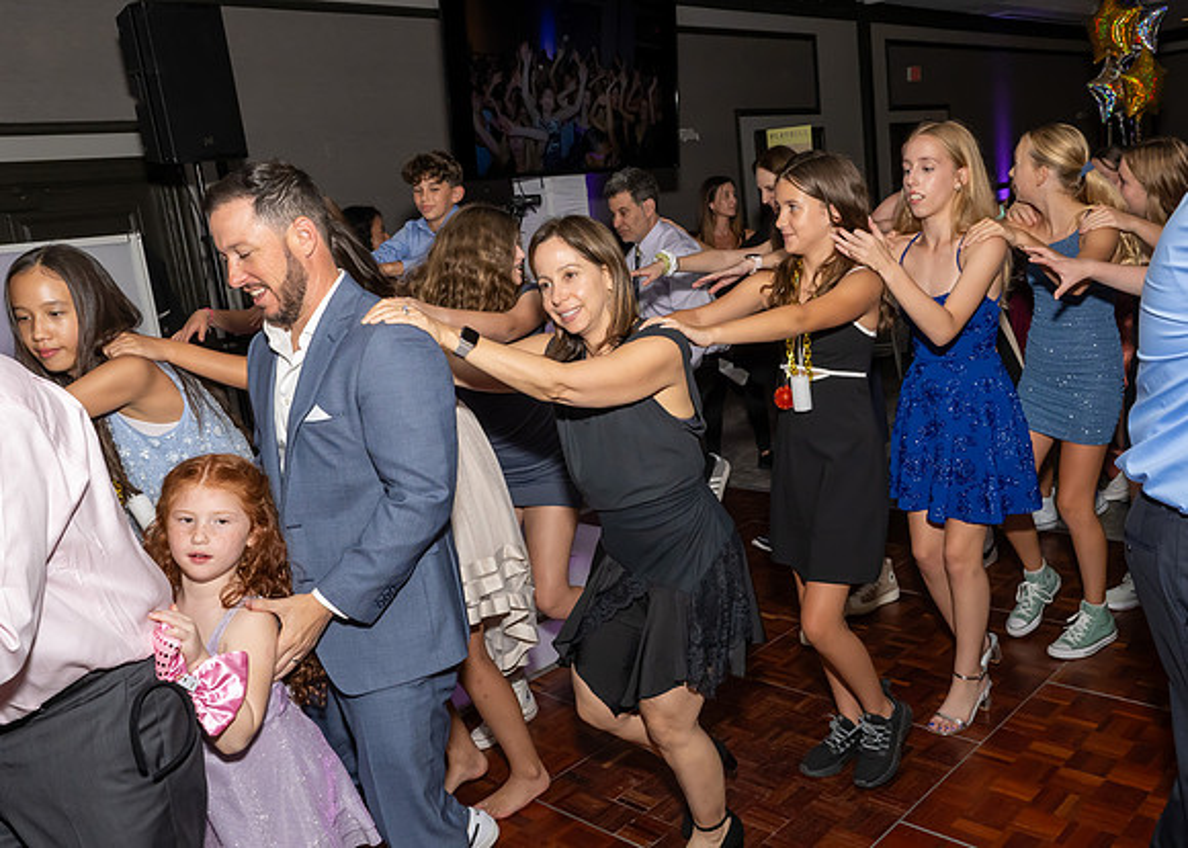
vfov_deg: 46.0
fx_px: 1000
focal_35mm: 30
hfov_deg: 61.3
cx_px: 655
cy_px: 433
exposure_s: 1/250
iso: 1000
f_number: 8
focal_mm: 17
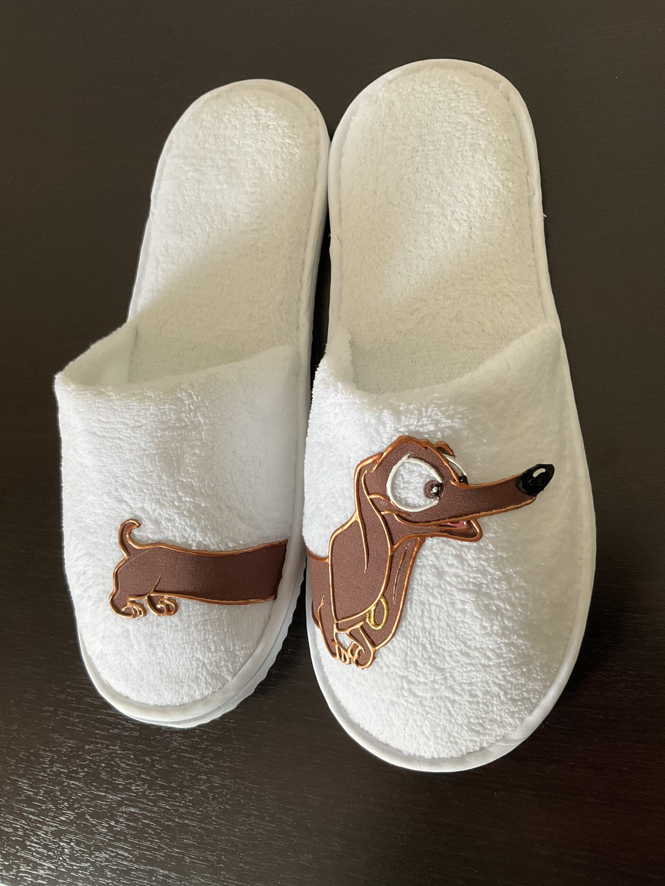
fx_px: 743
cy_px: 443
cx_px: 332
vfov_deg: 61.7
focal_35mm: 29
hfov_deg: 48.2
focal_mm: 3
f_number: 1.8
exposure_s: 1/60
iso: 80
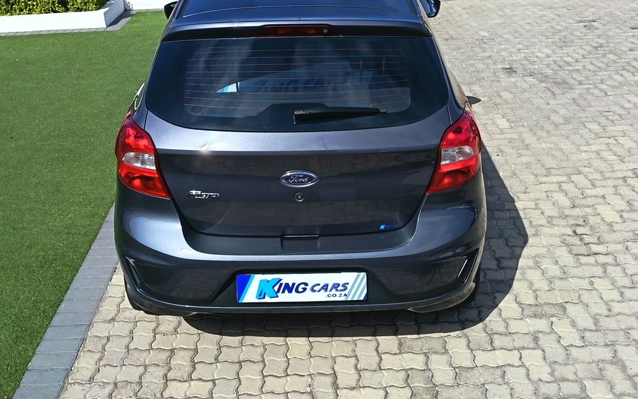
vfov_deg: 31.9
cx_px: 316
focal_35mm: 40
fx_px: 696
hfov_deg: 49.3
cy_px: 161
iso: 100
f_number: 1.75
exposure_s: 1/1012
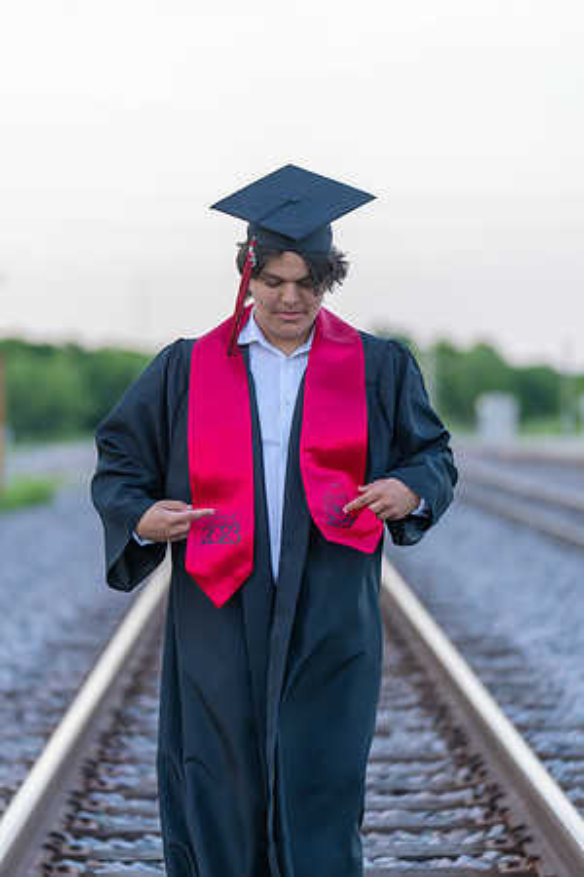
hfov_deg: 10.6
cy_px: 438
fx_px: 3139
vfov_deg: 15.9
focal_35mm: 129
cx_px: 292
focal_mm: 129
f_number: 2.8
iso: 640
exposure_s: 1/320
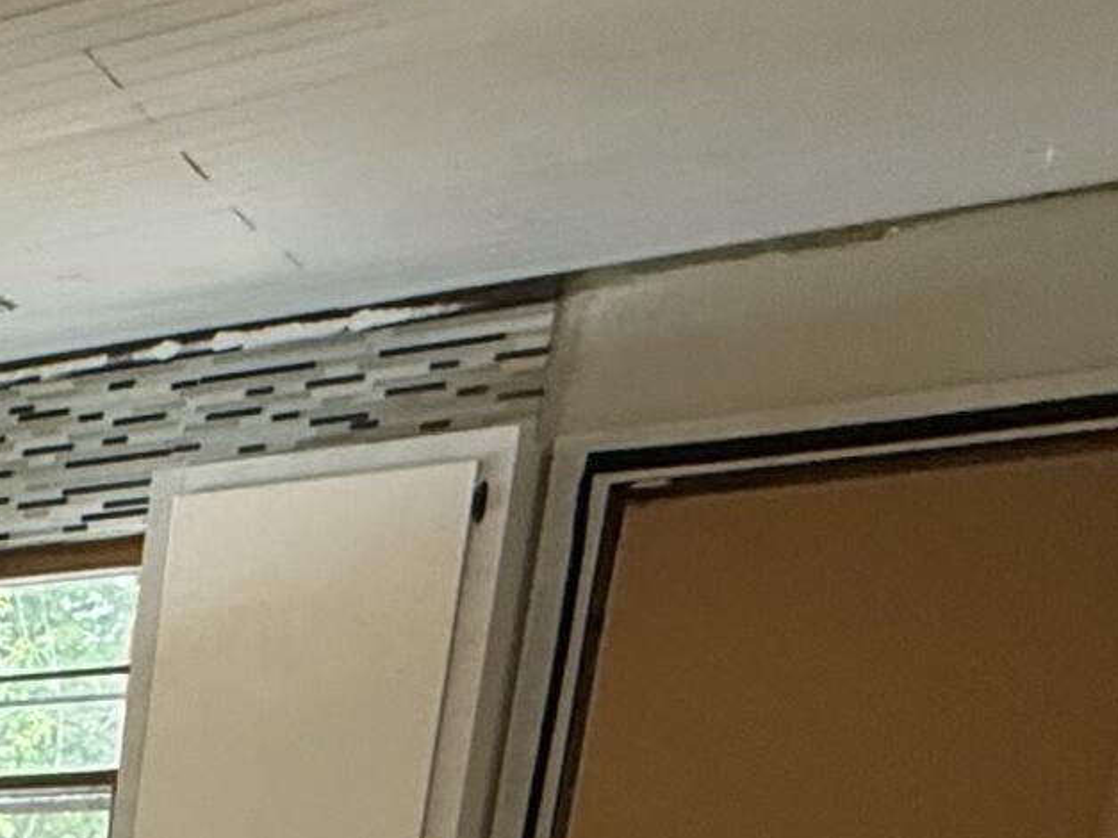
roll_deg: +0.7
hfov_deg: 20.1
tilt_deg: -16.4
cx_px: -934
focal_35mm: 67
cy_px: 1530
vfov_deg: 17.5
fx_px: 2163
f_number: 2.2
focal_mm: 2.22
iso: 320
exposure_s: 1/120
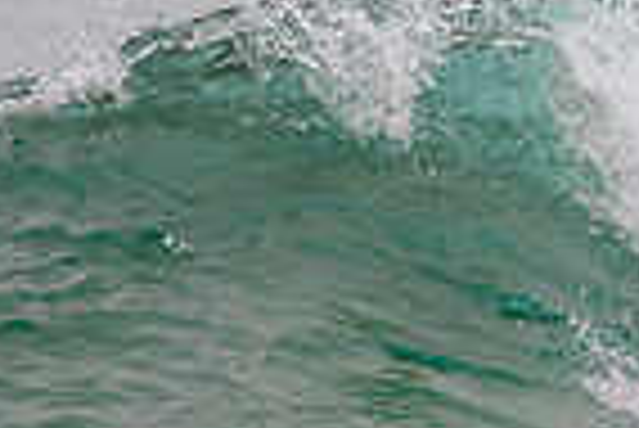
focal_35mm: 2497
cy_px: 130
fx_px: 44366
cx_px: 1208
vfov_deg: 0.6
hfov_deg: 0.8
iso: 280
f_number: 5.6
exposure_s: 1/800
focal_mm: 500
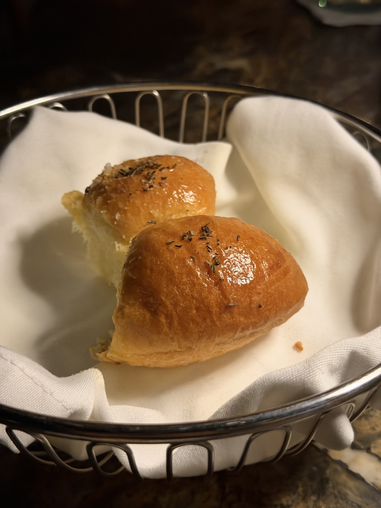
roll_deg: -0.3
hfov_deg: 30.3
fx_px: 704
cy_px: 254
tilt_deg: -38.7
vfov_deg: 39.7
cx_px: 190
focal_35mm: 48
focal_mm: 6.76
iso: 500
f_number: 1.78
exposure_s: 1/31
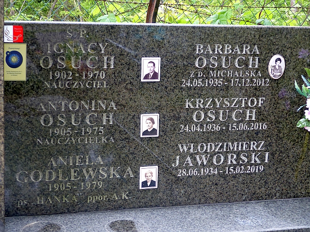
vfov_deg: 21.3
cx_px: 155
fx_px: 618
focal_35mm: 69
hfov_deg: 28.2
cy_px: 116
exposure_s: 1/60
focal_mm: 12.5
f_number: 2.8
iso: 160
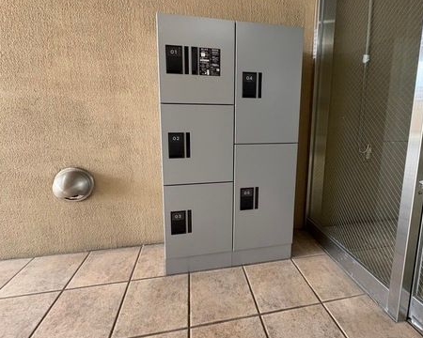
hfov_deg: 89.4
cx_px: 231
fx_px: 213
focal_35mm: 17
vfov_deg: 76.5
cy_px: 144
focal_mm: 2.22
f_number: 2.2
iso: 500
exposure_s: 1/60
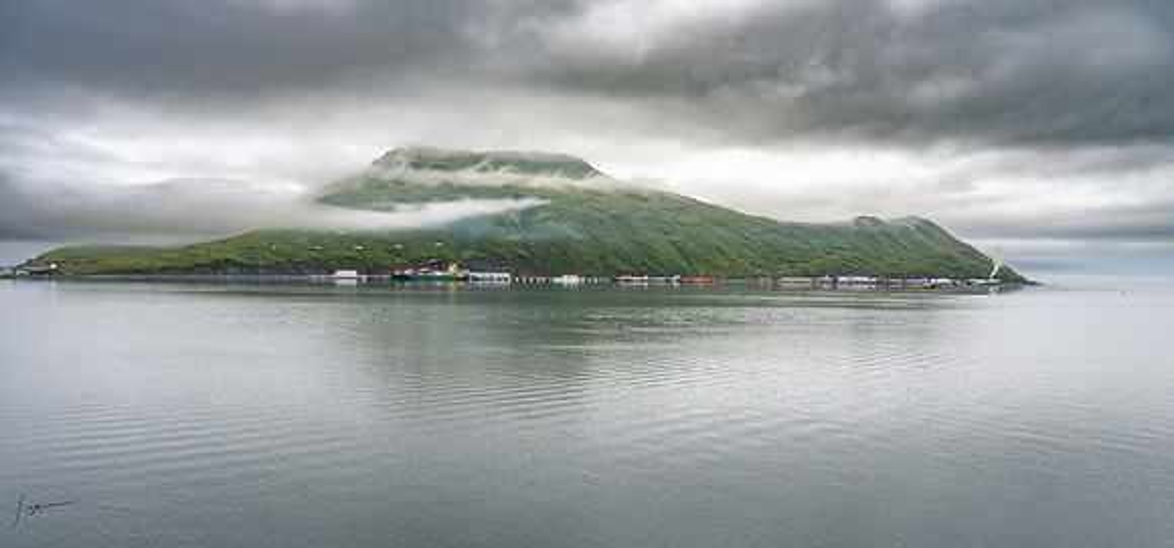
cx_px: 588
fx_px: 791
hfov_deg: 73.2
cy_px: 312
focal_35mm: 26
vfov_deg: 38.2
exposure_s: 1/125
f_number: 8
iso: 160
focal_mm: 24
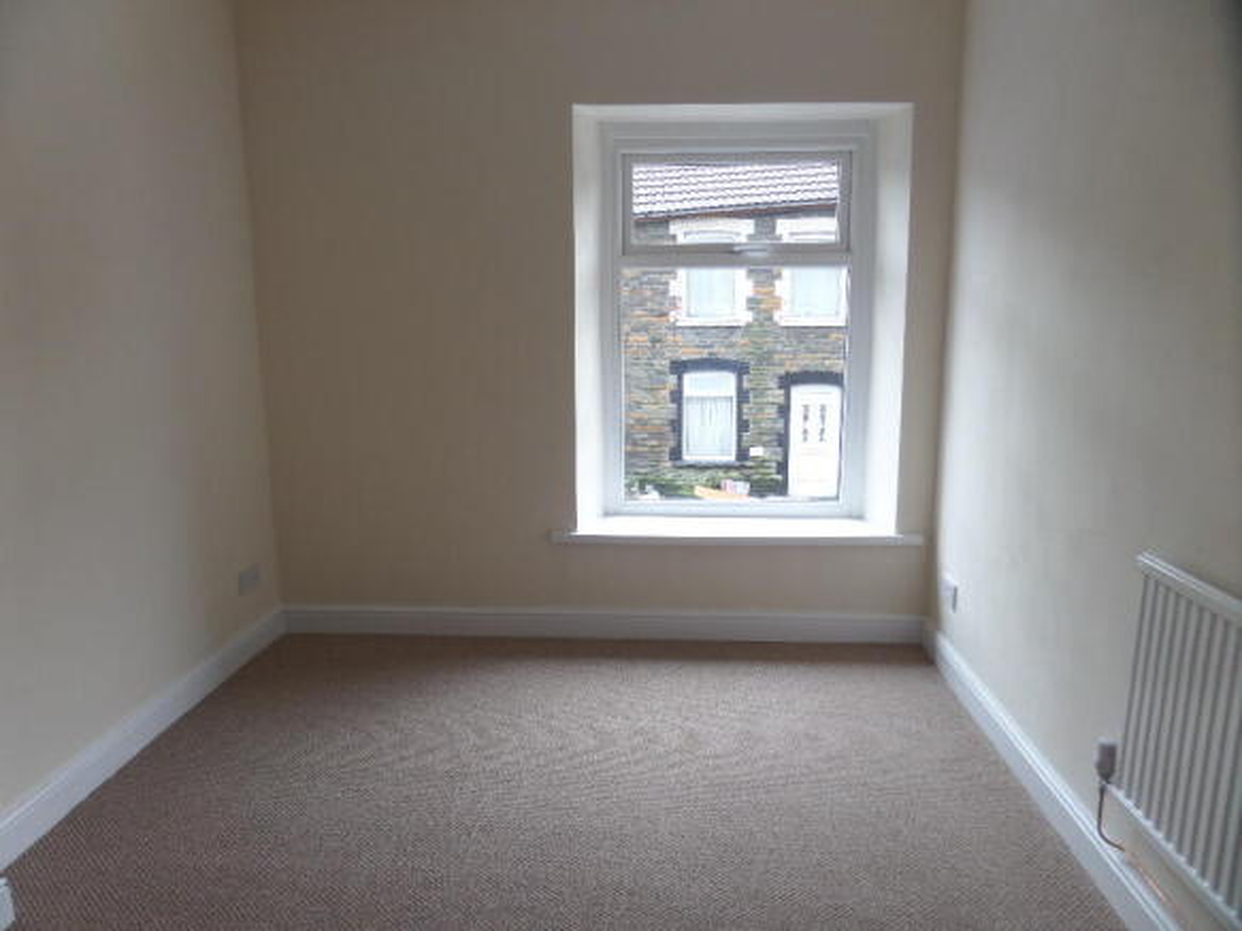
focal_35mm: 24
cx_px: 621
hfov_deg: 71.6
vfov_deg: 56.8
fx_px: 861
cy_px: 466
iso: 120
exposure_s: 1/30
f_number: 3.2
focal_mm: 4
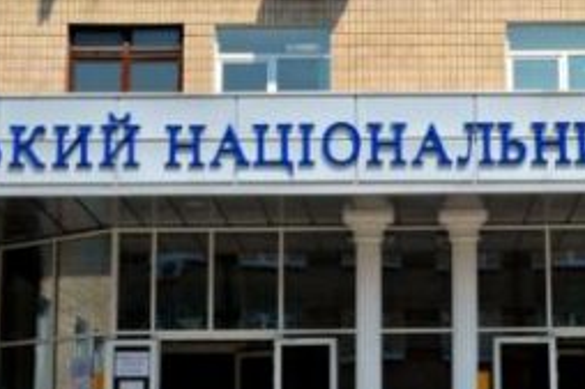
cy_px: -61
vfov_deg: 10.4
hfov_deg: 15.7
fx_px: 2111
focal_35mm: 130
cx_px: 458
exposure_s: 1/250
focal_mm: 22
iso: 100
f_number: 8
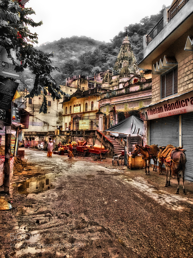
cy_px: 129
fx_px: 216
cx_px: 96
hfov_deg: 48.2
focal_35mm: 29
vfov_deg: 61.7
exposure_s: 1/247
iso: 32
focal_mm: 4.15
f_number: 2.2
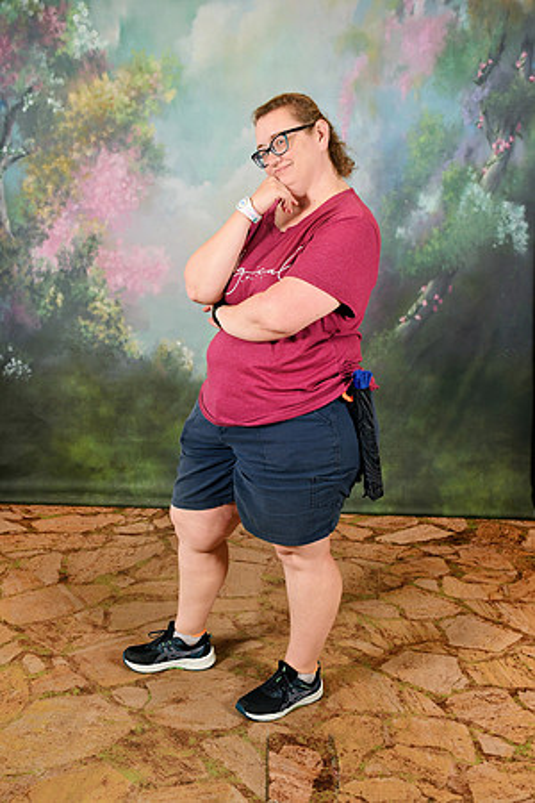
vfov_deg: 48.5
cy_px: 402
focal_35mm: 40
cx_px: 268
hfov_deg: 33.4
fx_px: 892
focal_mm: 27
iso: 400
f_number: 6.3
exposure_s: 1/125
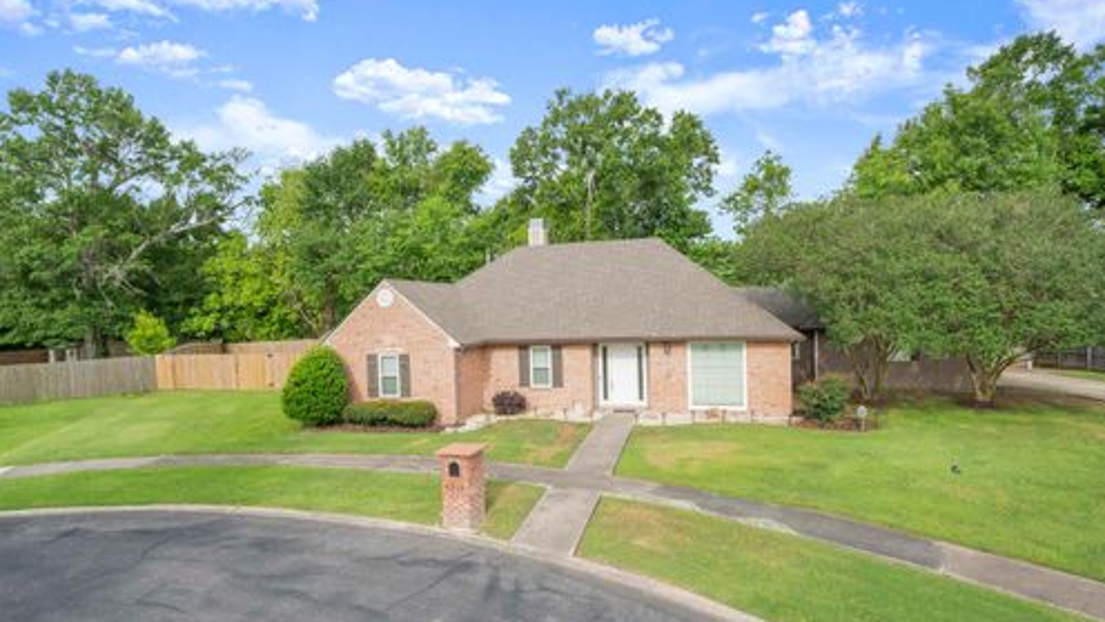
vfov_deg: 58.3
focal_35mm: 19
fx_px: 557
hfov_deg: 89.6
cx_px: 555
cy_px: 321
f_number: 10
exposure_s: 1/500
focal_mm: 18
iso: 400
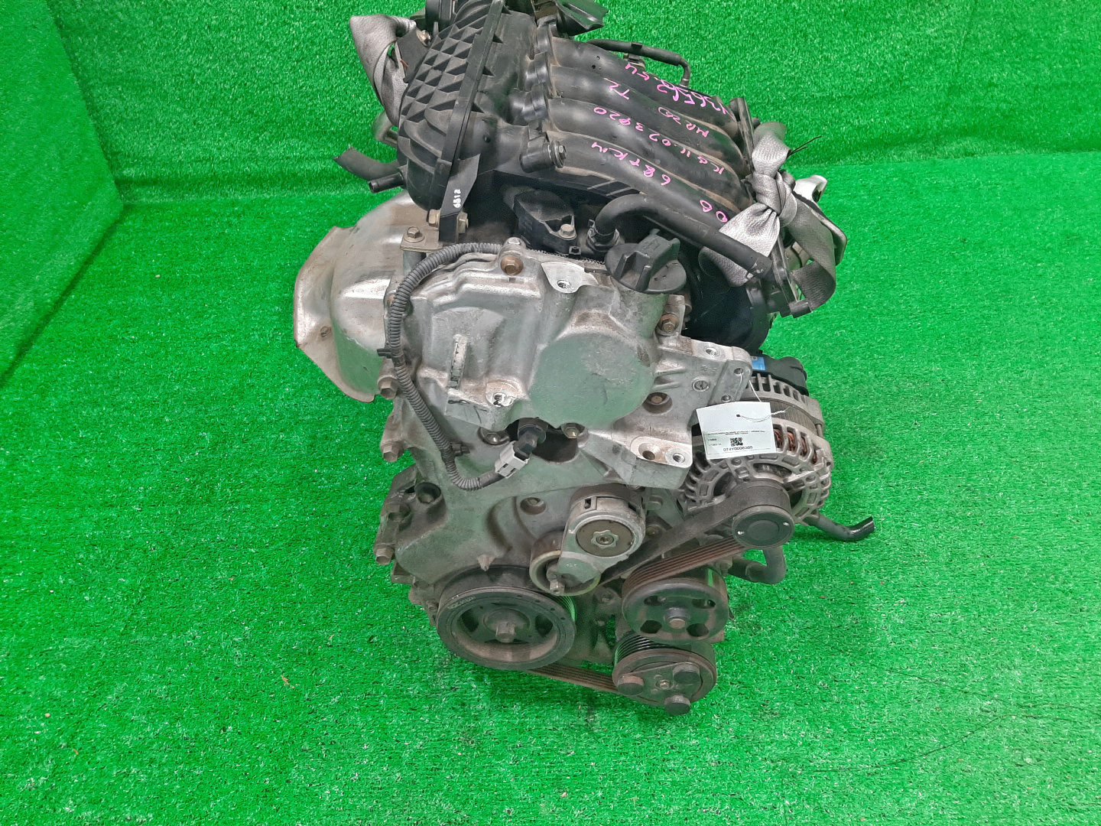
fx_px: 827
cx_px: 550
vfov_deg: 53.1
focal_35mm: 26
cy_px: 413
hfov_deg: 67.3
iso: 160
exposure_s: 1/50
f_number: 1.7
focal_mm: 3.93
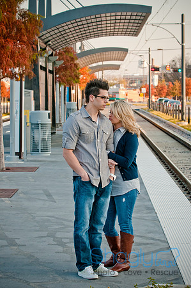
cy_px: 144
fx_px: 957
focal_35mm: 120
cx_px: 96
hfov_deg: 11.4
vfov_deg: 17.1
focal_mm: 80
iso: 400
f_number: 7.1
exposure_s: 1/200
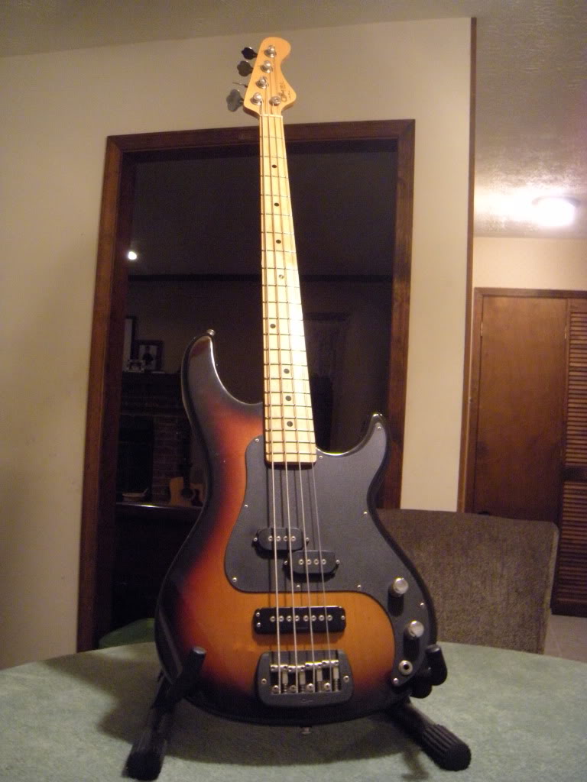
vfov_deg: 52.6
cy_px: 391
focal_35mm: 35
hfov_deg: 40.7
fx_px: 791
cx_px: 294
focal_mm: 5.9
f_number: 3.8
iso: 400
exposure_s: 1/12.4
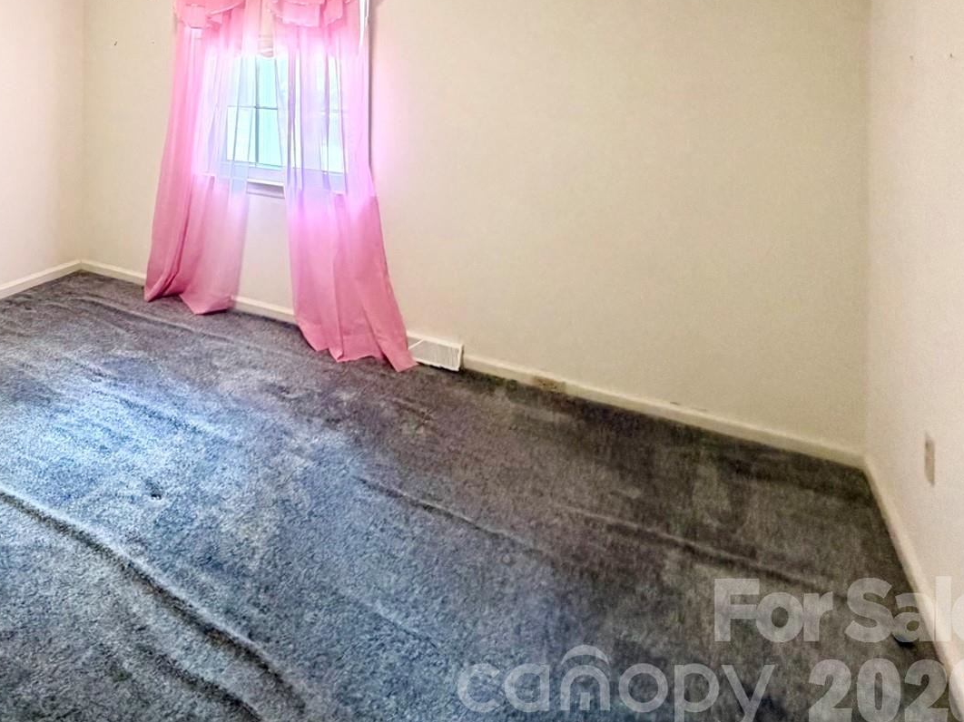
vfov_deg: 46.0
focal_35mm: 27
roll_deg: +0.0
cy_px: 60
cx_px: 74
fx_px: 752
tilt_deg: -0.2
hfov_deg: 55.5
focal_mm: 2.22
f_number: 2.2
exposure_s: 1/60
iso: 320
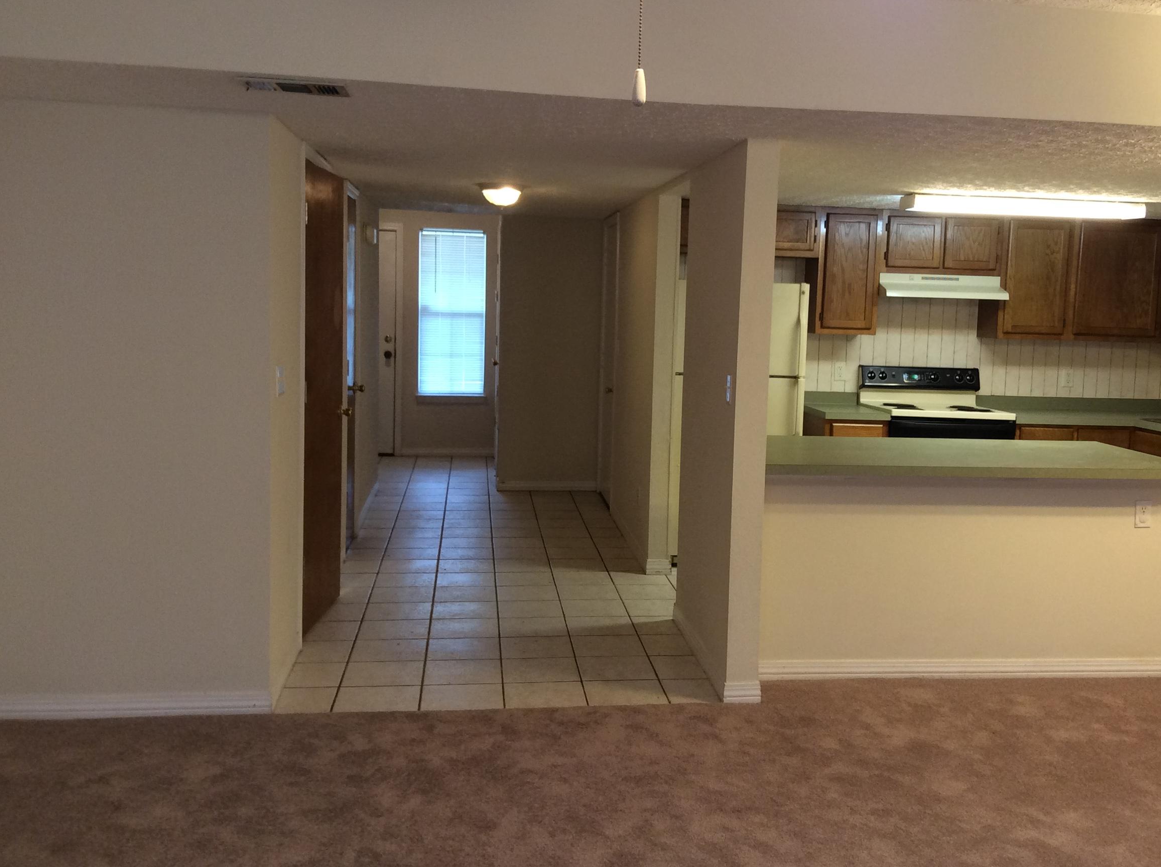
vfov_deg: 39.5
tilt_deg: -4.3
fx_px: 1206
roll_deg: -1.4
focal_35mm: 36
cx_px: 644
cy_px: 389
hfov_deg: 51.3
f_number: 2.4
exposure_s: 1/24
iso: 64
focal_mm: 3.3
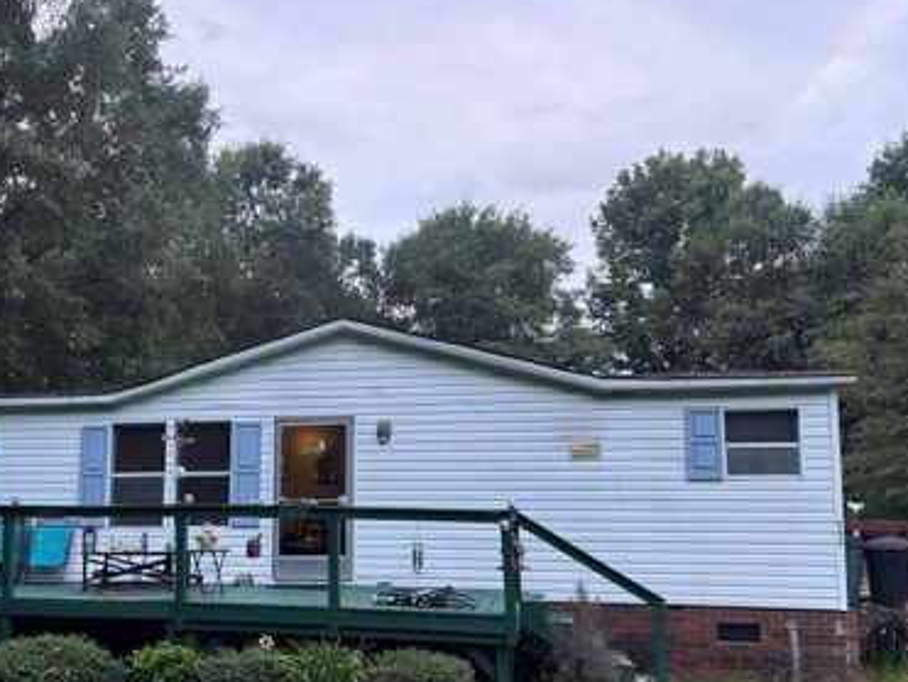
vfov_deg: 40.4
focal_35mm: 35
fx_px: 919
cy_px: 444
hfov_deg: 51.8
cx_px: 323
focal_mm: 5.96
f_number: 1.6
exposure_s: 1/65
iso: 125
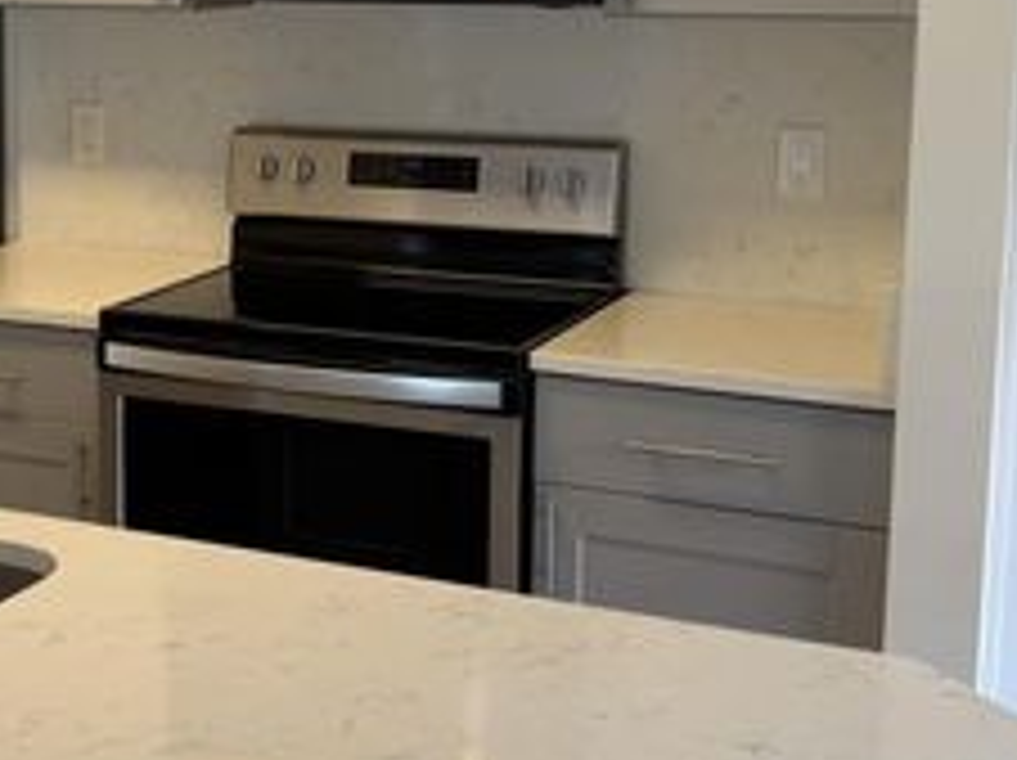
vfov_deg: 21.4
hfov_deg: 27.4
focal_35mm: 68
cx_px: 68
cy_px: 216
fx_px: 1996
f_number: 1.78
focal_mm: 6.76
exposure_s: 1/120
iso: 80
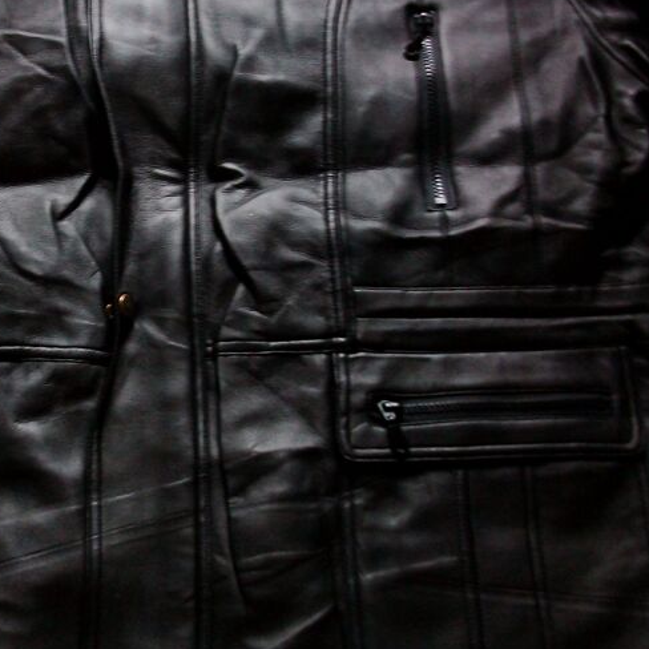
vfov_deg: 29.6
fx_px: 1230
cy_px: 324
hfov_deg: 28.9
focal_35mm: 58
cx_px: 134
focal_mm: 5.7
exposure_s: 1/8
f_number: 2.9
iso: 200
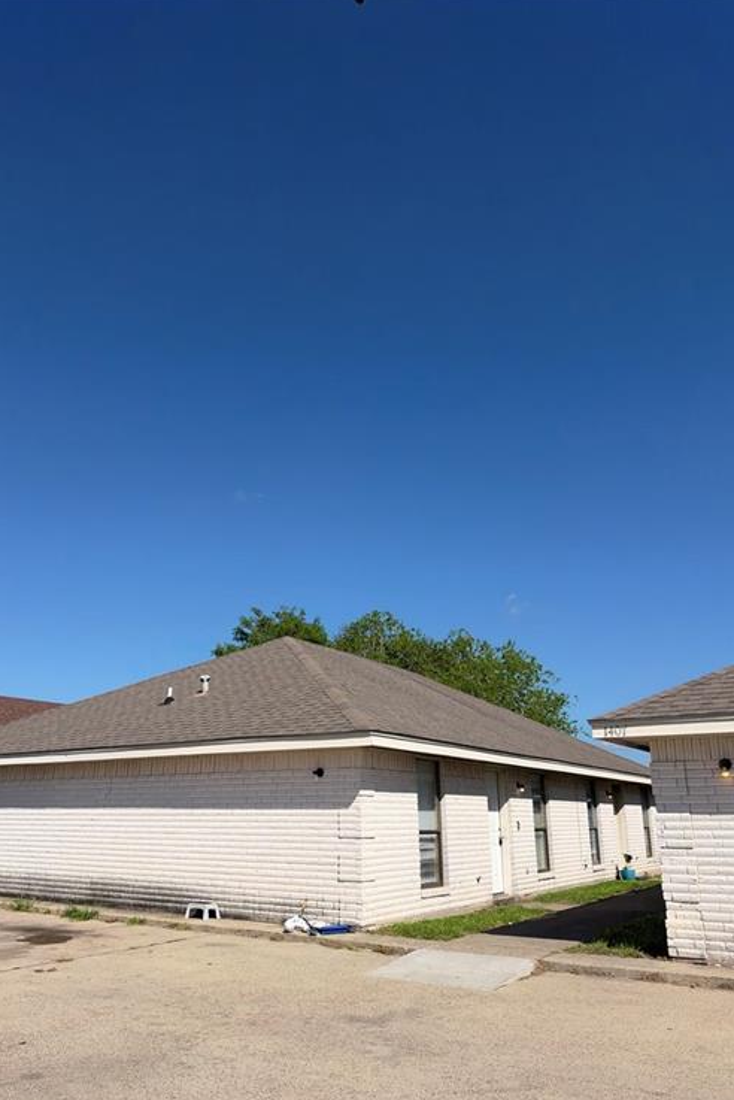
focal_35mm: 26
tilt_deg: +17.0
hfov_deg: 49.5
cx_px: 330
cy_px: 564
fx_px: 794
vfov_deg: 69.4
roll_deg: +0.7
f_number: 1.8
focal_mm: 6.93
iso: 80
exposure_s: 1/7874
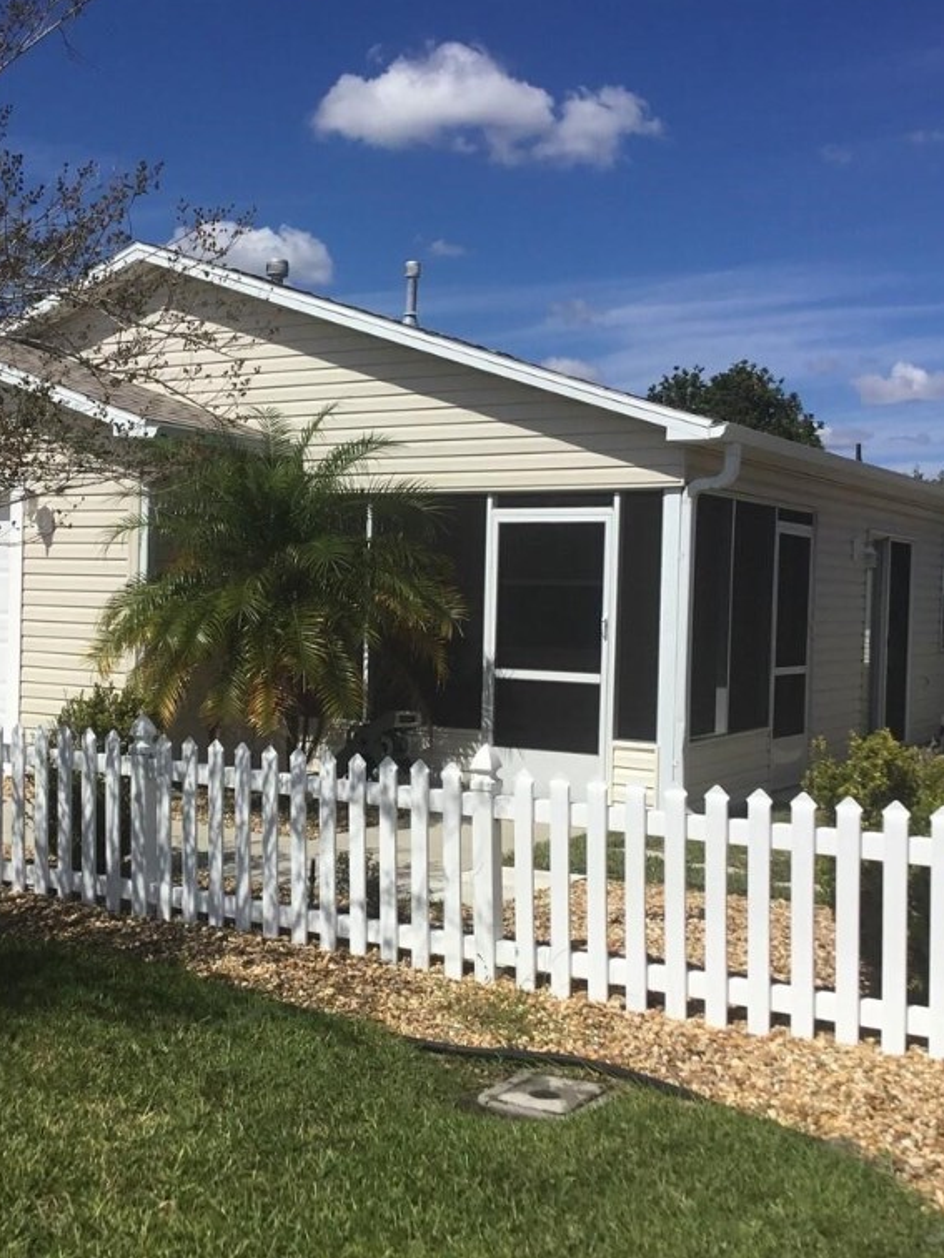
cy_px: 621
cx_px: 328
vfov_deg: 44.8
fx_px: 1527
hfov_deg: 34.1
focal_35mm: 42
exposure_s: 1/3546
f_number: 2.4
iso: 25
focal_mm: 3.3
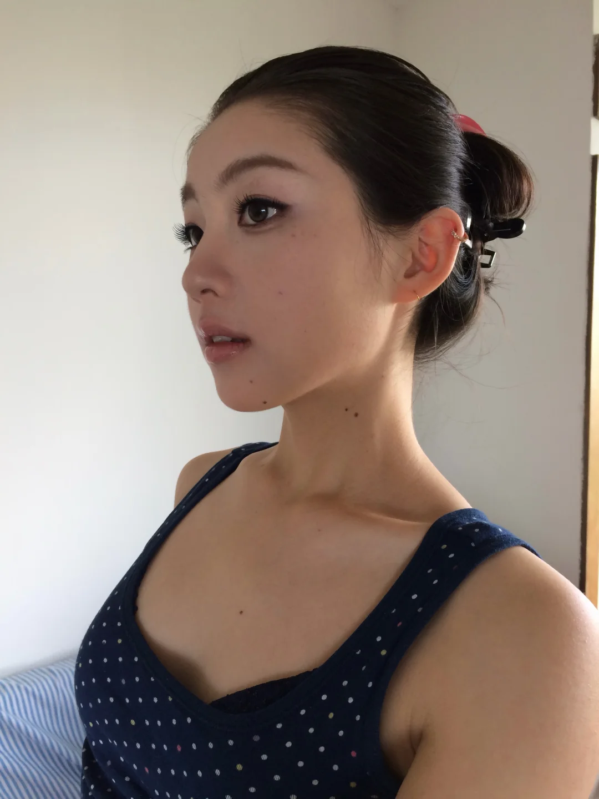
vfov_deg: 61.7
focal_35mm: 29
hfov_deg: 48.2
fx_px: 669
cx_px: 300
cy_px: 400
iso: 40
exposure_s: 1/33
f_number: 2.2
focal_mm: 4.15
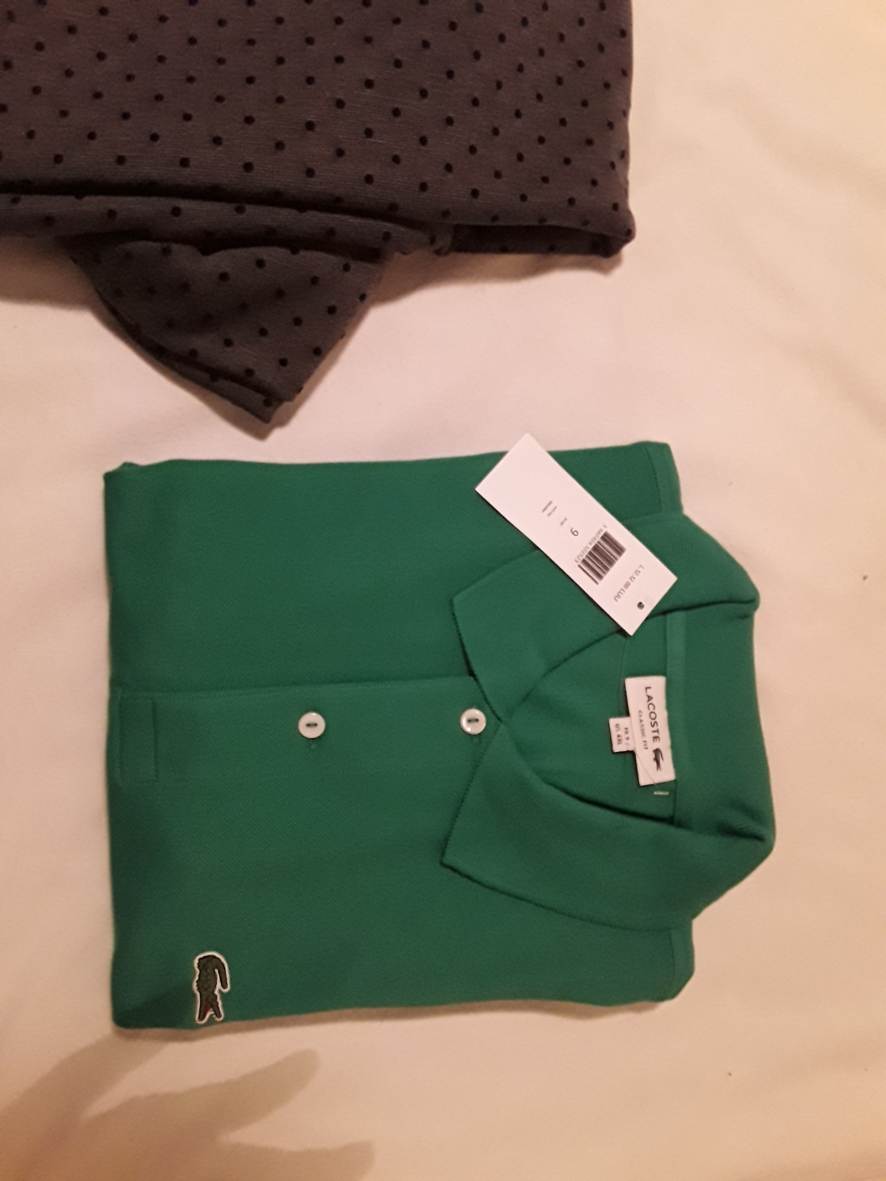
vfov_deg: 65.3
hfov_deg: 51.4
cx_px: 443
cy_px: 590
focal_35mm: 27
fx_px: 921
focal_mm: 2.91
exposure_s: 1/17
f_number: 1.9
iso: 500
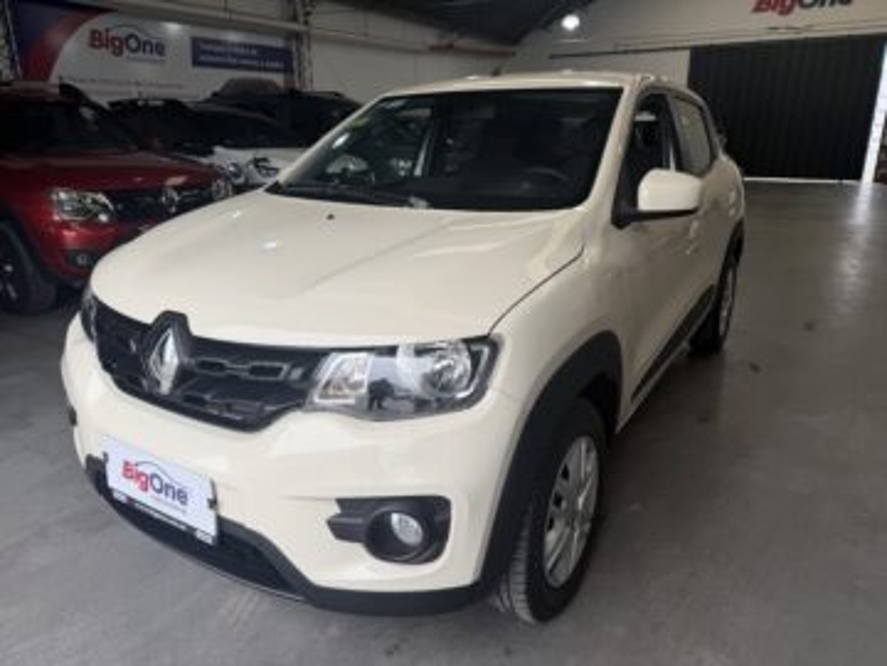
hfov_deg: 71.6
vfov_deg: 56.8
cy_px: 333
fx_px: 615
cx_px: 444
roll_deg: -0.3
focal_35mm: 24
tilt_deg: -17.8
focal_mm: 6.76
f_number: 1.78
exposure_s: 1/212
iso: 64
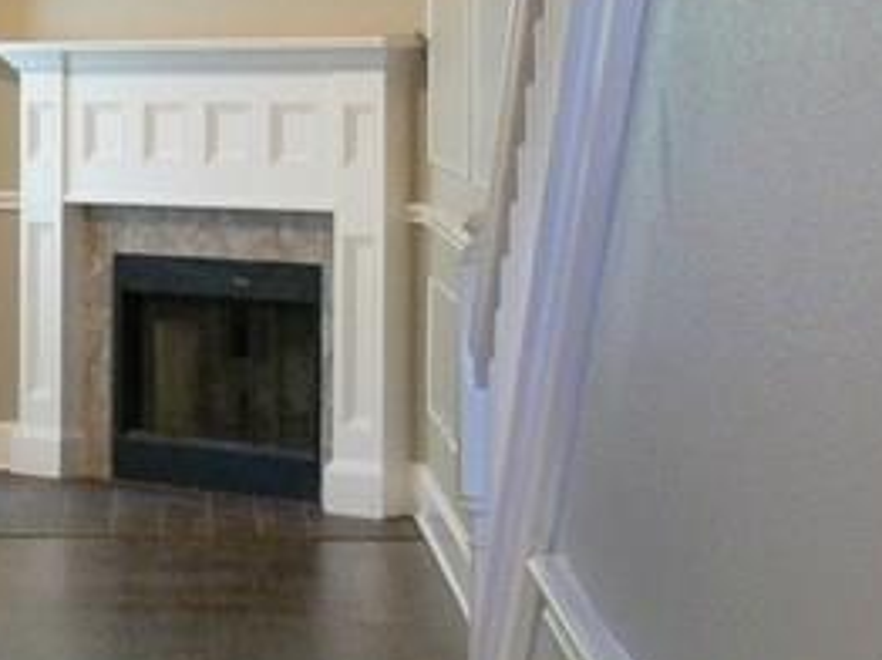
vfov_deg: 10.8
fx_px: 3488
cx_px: -475
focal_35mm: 137
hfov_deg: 13.5
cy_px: 330
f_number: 2.8
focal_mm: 7.4
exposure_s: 1/10
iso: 200
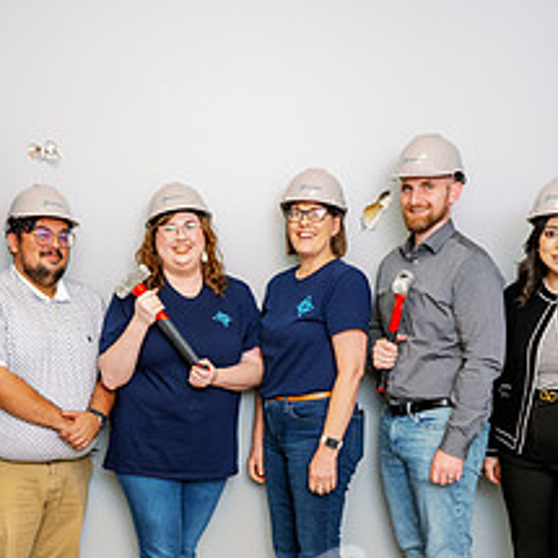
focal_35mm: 55
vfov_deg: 30.7
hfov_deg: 31.0
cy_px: 398
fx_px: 1003
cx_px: 215
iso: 800
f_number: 5.6
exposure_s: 1/200
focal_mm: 24
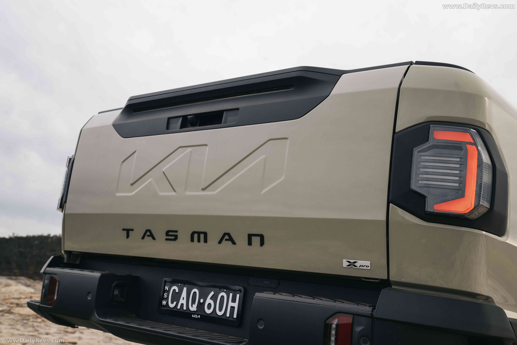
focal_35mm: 42
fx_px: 603
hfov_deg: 46.4
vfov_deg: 31.9
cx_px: 258
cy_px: 172
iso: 320
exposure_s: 1/160
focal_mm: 42
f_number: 7.1
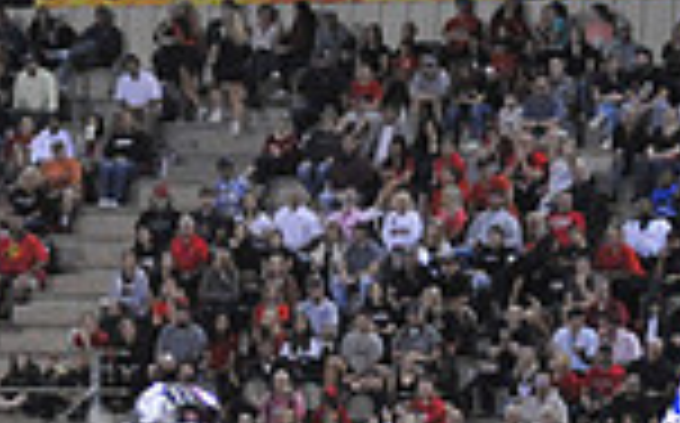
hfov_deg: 5.1
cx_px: 248
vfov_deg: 3.2
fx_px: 7627
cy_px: 806
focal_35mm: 412
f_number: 5.6
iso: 6400
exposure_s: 1/160
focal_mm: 105
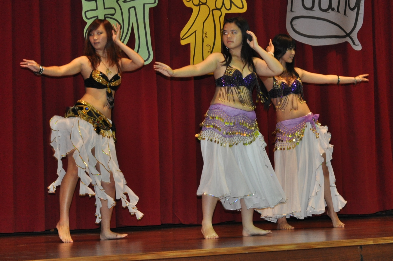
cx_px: 298
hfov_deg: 16.1
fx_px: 1382
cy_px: 99
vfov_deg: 10.8
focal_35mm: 127
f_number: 5.3
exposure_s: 1/60
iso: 800
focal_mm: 55
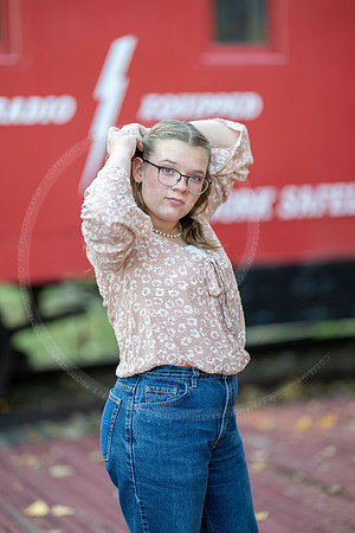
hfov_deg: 16.1
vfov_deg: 23.9
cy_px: 266
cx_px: 178
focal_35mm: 85
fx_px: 1257
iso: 160
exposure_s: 1/320
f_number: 1.2
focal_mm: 85
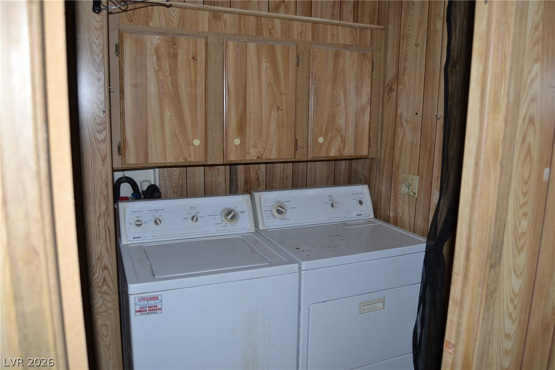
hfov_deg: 67.4
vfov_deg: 47.9
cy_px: 185
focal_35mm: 27
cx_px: 278
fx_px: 416
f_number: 3.5
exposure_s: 1/200
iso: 100
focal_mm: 18
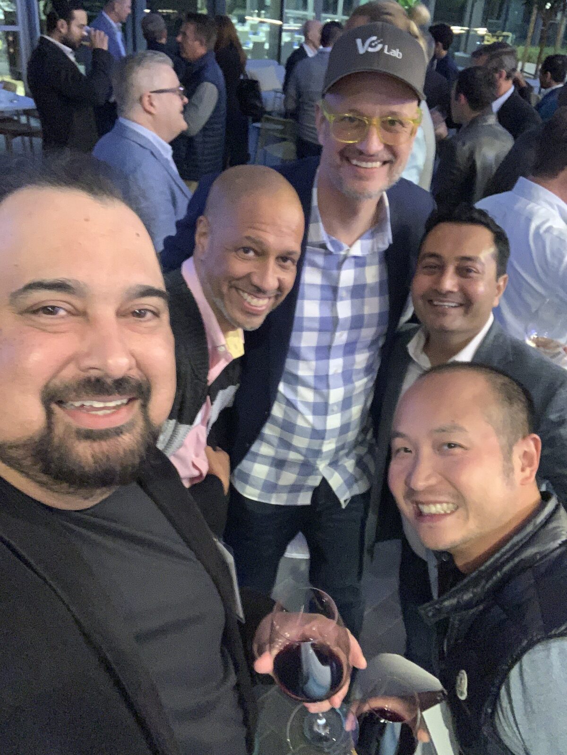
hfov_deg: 44.2
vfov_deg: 56.8
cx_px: 284
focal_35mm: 32
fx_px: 699
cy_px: 378
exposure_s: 1/22
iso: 500
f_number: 2.2
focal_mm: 2.87
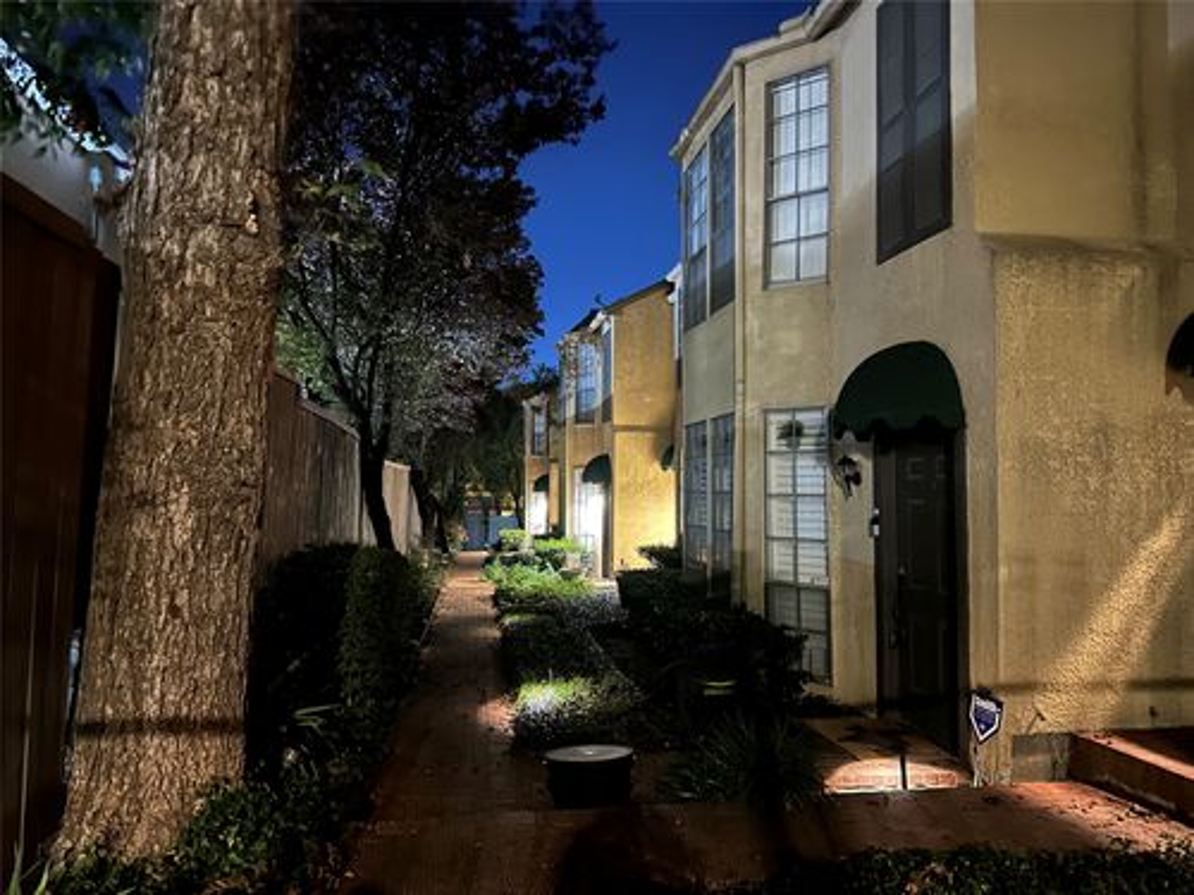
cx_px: 597
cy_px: 448
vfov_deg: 56.8
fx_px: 828
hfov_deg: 71.6
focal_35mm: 24
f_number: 1.78
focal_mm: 6.86
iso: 2000
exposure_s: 1/5
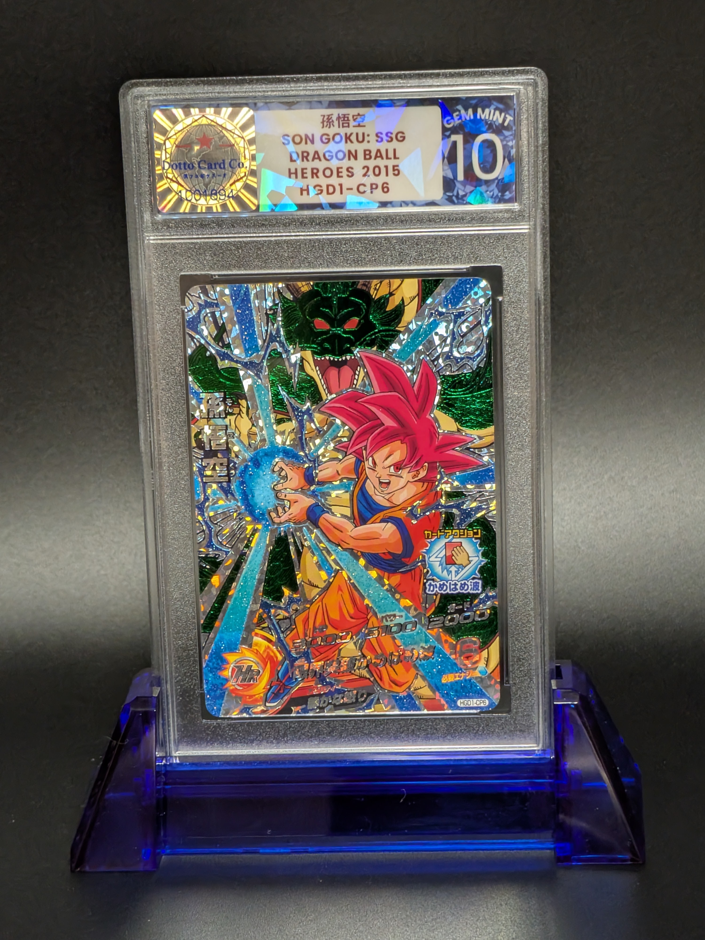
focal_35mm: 49
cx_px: 352
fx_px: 1331
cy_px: 470
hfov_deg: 29.7
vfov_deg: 38.9
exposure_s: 1/120
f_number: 1.7
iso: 273
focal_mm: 4.53
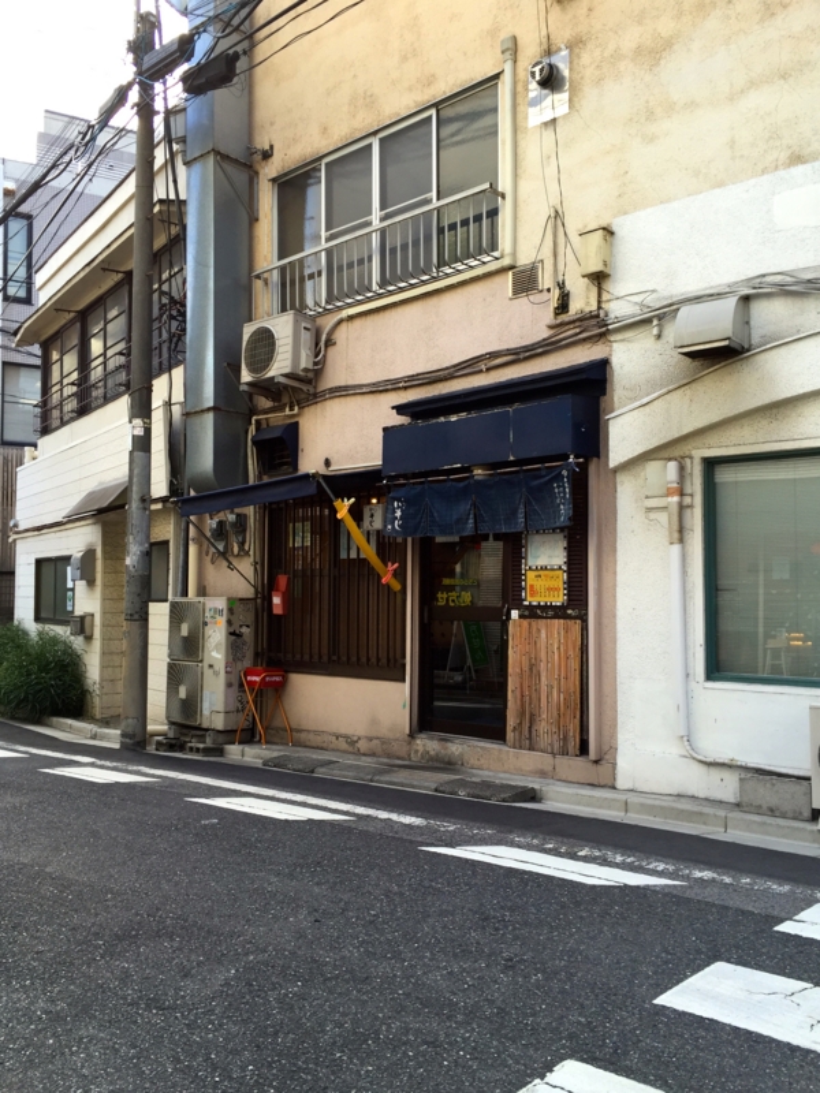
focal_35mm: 29
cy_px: 546
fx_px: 916
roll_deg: -1.0
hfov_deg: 48.2
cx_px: 410
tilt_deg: +3.9
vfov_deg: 61.7
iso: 32
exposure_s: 1/120
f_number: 2.2
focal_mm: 4.15
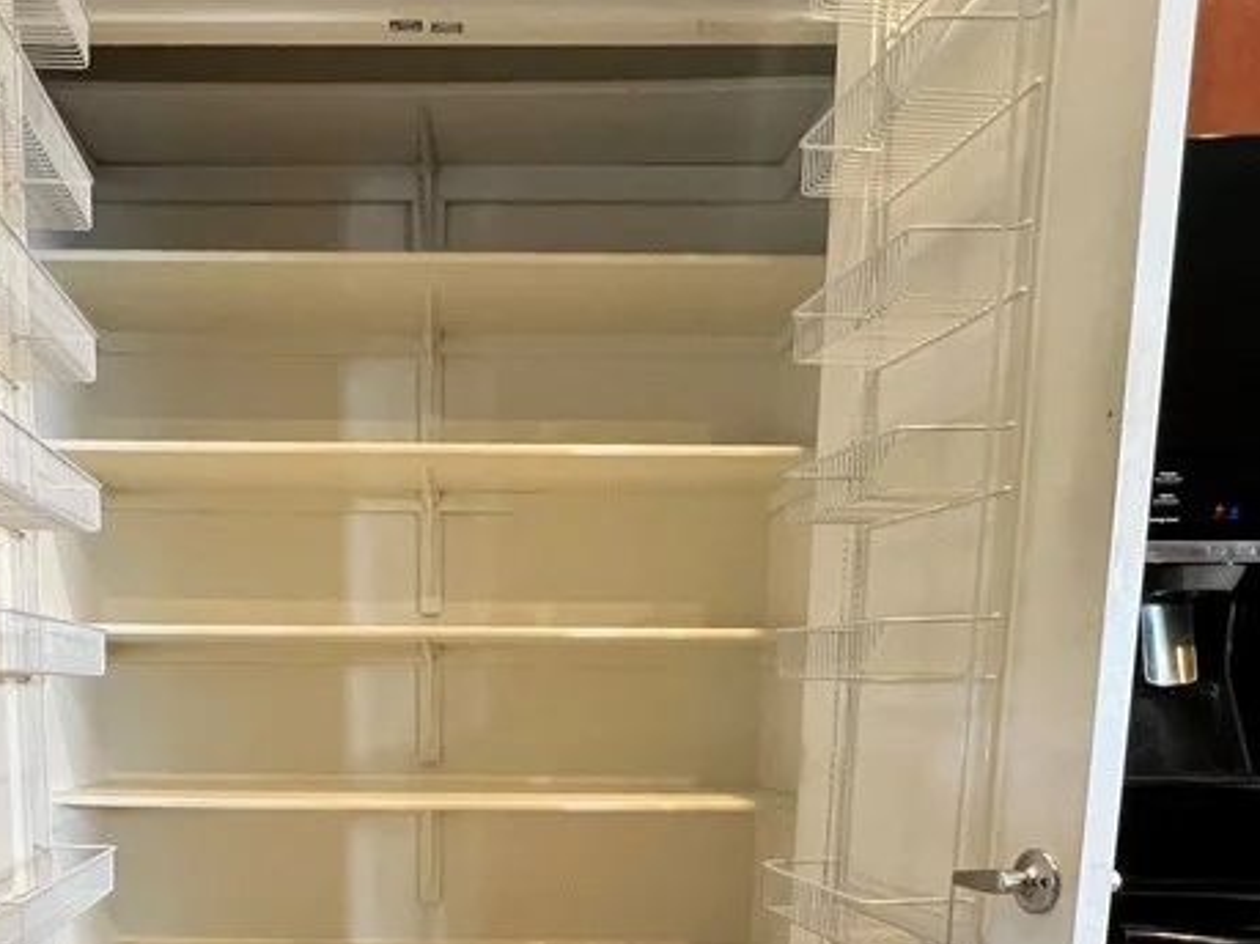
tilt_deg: -9.5
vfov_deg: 43.4
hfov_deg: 60.6
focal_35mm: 29
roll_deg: -0.7
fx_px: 1055
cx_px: 447
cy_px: 875
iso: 400
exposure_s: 1/60
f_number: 1.8
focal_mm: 1.57
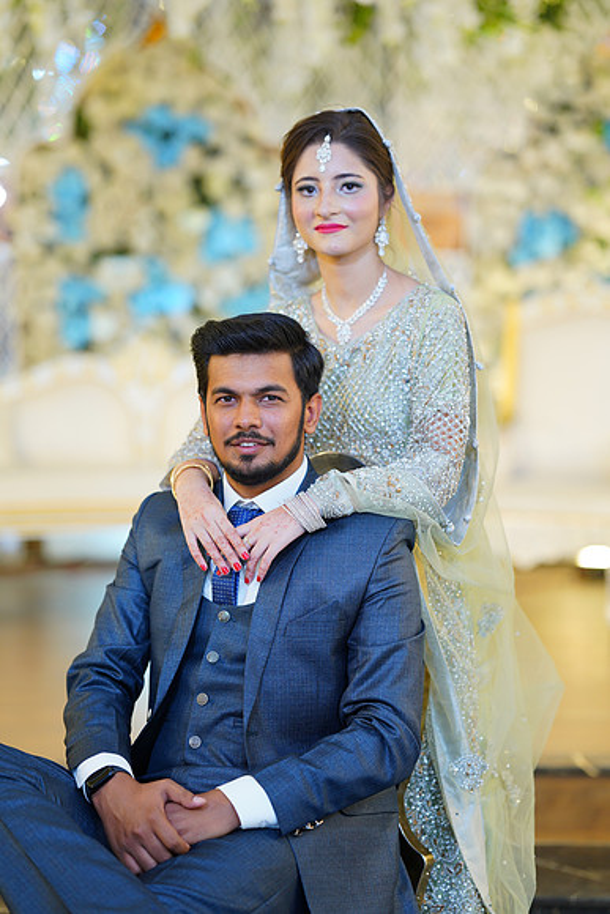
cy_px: 457
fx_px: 2159
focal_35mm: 85
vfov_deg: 23.9
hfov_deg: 16.1
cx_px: 305
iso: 200
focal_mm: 85
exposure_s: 1/160
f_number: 1.8
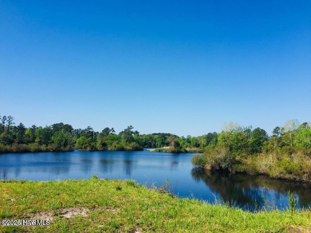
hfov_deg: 61.7
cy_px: 116
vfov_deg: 48.2
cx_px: 156
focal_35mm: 29
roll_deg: -1.0
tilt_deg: +5.7
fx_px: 261
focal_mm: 4.15
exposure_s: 1/2198
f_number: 2.2
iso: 32
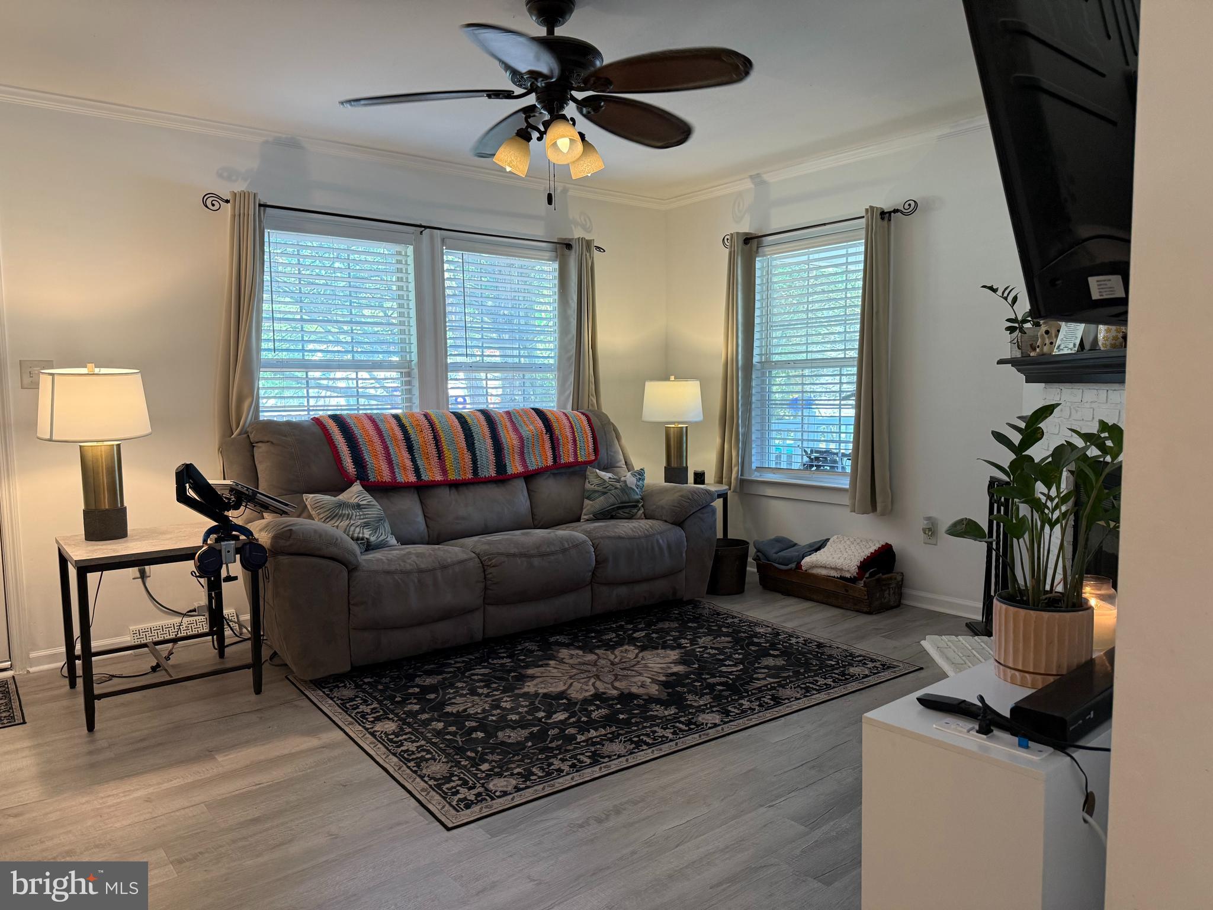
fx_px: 841
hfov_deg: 71.6
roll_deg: +0.8
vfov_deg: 56.8
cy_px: 455
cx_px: 606
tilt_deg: -3.7
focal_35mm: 24
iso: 200
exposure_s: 1/60
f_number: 1.78
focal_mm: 6.76
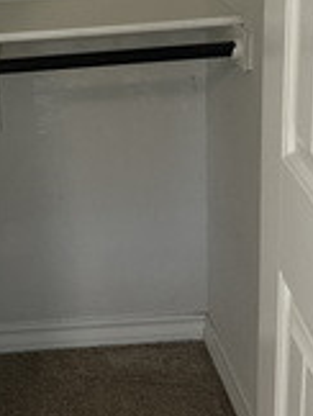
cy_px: 56
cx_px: 0
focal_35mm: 71
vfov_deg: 26.6
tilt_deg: -16.4
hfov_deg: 20.1
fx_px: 854
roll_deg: +4.2
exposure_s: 1/71
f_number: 1.78
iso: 250
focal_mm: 6.86
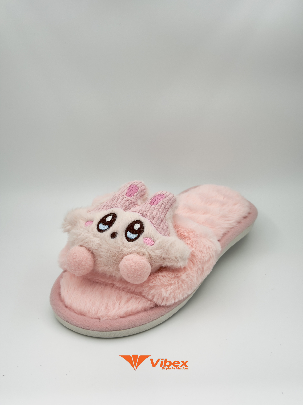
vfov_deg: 39.7
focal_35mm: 48
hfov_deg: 30.3
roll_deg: -0.1
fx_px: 560
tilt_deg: -22.6
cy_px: 202
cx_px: 152
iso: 64
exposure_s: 1/2415
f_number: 1.78
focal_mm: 6.76
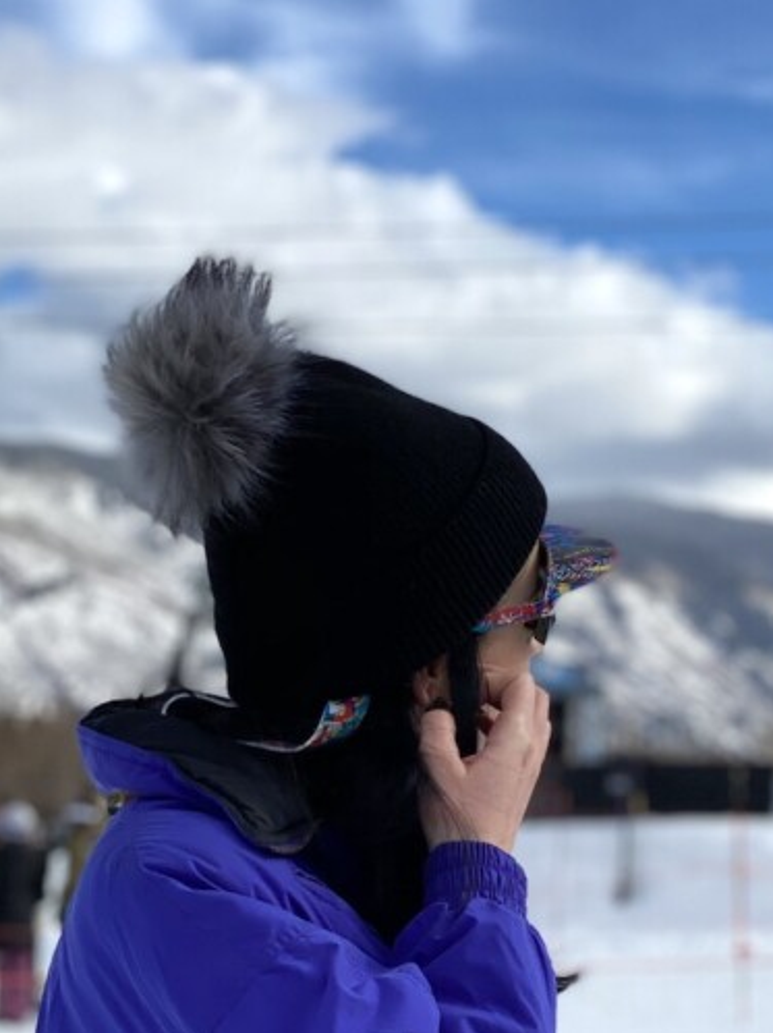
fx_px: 3189
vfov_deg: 18.3
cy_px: 780
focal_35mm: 107
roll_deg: -2.6
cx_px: 495
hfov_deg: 13.8
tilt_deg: +0.4
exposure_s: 1/1996
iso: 20
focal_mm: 6
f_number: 2
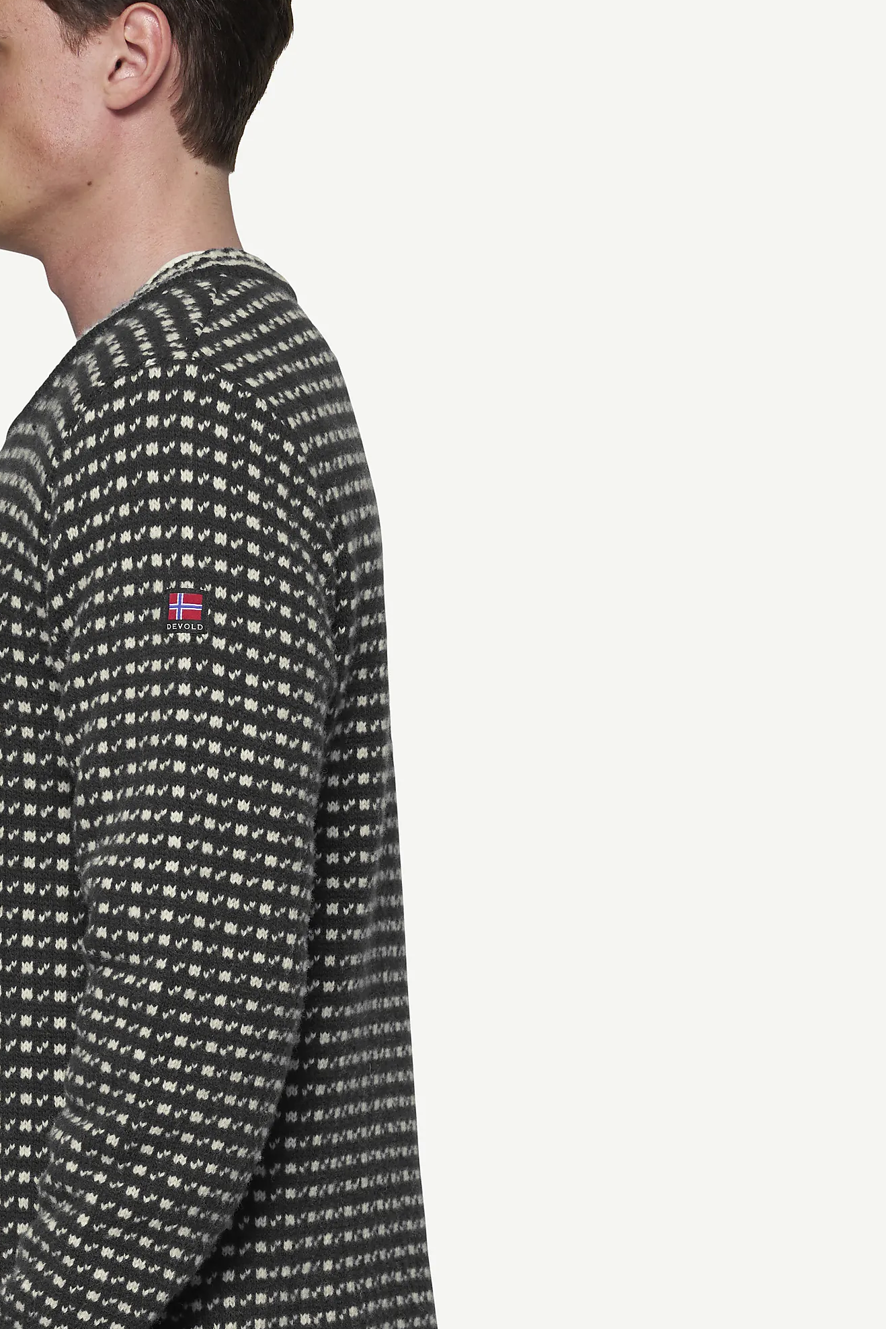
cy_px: 1325
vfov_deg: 10.0
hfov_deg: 6.7
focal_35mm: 204
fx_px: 7528
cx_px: 167
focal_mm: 70
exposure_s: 1/50
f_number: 6.3
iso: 100
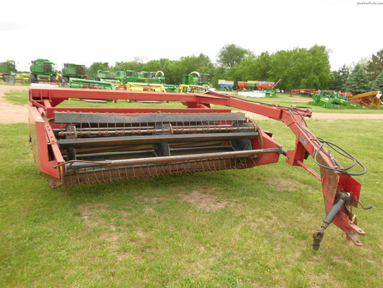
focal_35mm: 28
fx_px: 310
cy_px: 144
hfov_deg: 63.4
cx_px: 192
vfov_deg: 49.7
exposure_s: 1/378
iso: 100
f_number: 2.8
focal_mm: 5.05
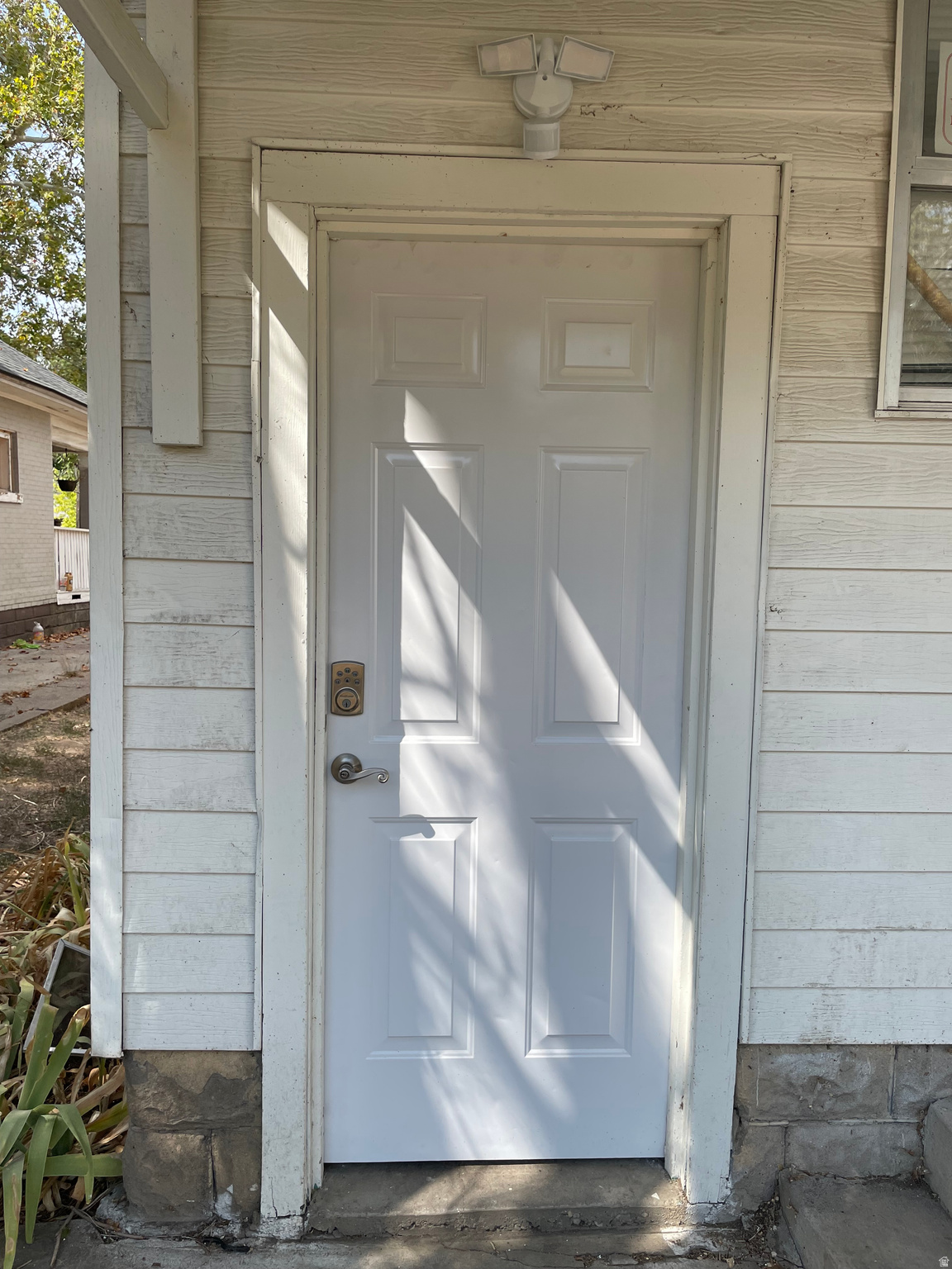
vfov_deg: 67.3
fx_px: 953
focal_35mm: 26
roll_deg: -0.7
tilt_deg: -6.6
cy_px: 634
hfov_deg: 53.1
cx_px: 476
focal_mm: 4.2
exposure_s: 1/1770
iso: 32
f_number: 1.6
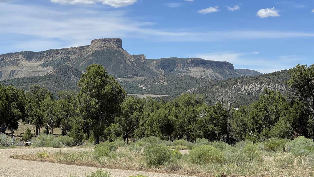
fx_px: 583
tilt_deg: +2.7
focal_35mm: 70
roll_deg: +1.0
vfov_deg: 17.2
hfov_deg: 30.1
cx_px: 157
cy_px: 73
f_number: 2.2
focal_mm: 7.5
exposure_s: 1/1575
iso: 20
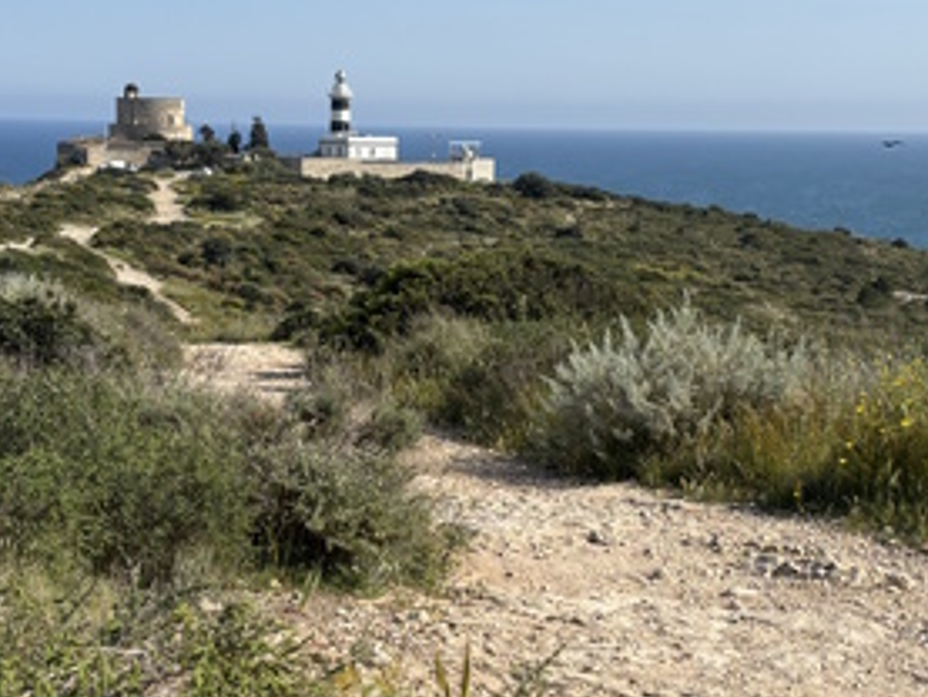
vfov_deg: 19.6
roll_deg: -0.7
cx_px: 439
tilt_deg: -7.8
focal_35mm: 75
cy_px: 412
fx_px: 2012
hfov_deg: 26.0
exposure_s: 1/4255
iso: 50
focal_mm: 5.96
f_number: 1.6
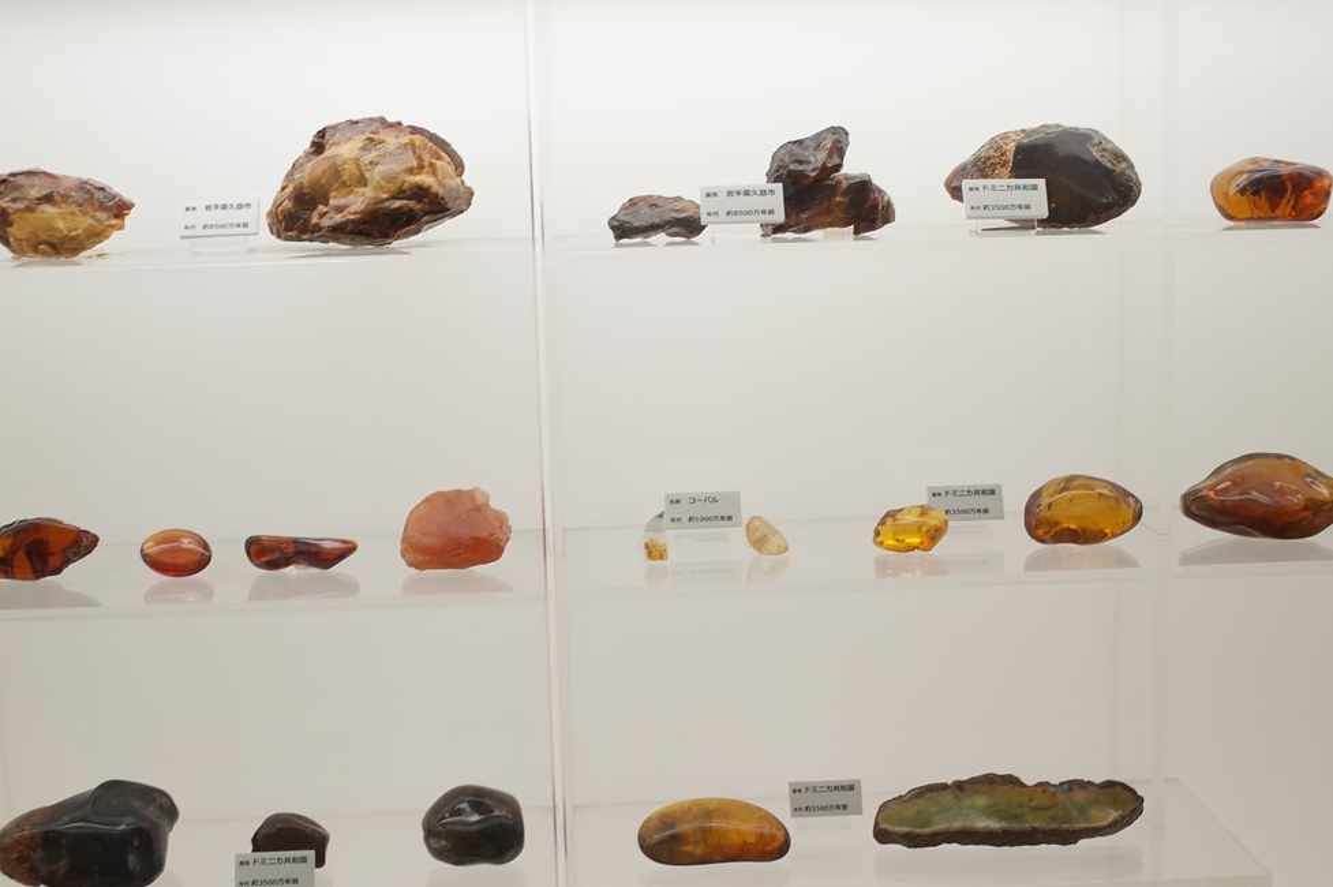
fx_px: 1739
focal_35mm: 47
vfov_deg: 28.6
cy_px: 444
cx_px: 666
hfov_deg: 41.9
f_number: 2.8
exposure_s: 1/40
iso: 100
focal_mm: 18.3
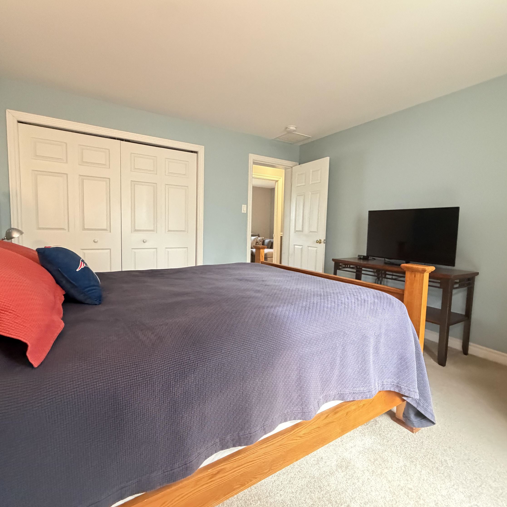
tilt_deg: -4.7
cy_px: 249
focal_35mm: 17
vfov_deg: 84.0
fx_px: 282
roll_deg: -1.2
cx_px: 251
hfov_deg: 84.0
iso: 1000
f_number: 2.2
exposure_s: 1/60
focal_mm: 2.22
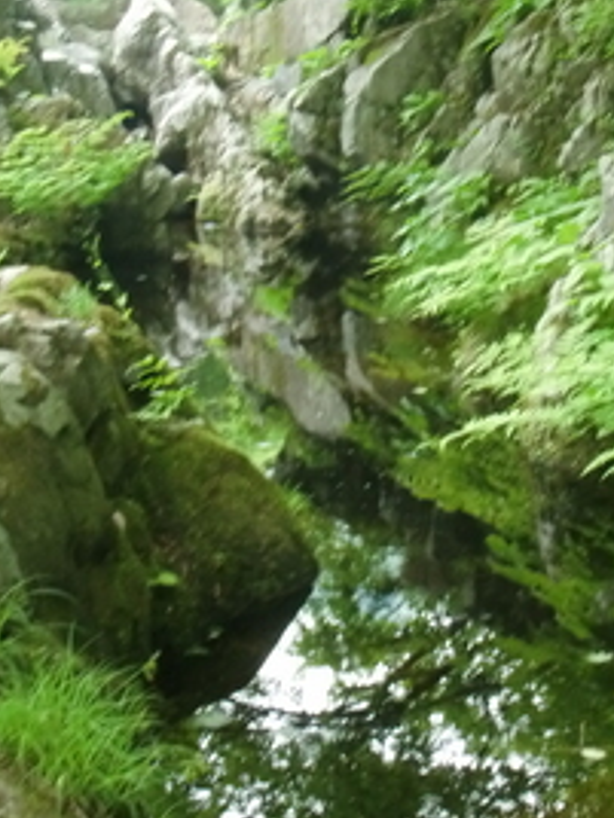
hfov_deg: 20.7
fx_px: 1679
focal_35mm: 71
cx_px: 333
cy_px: 359
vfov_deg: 27.4
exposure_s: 1/25
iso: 400
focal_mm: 6.66
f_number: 3.9
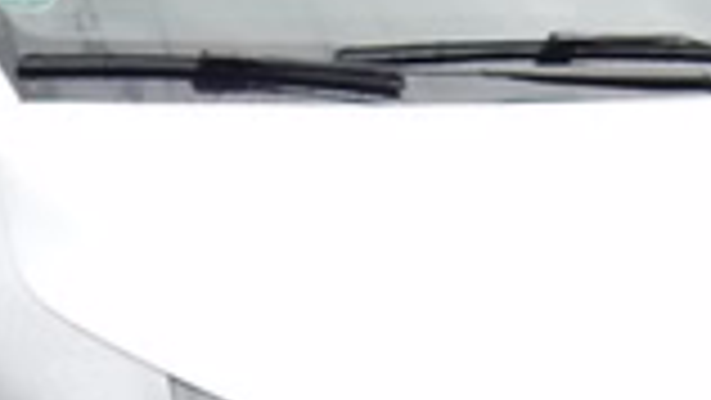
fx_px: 2603
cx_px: 108
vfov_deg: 8.8
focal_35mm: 138
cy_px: 391
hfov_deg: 15.4
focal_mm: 4.5
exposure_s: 1/200
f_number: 3.7
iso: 125
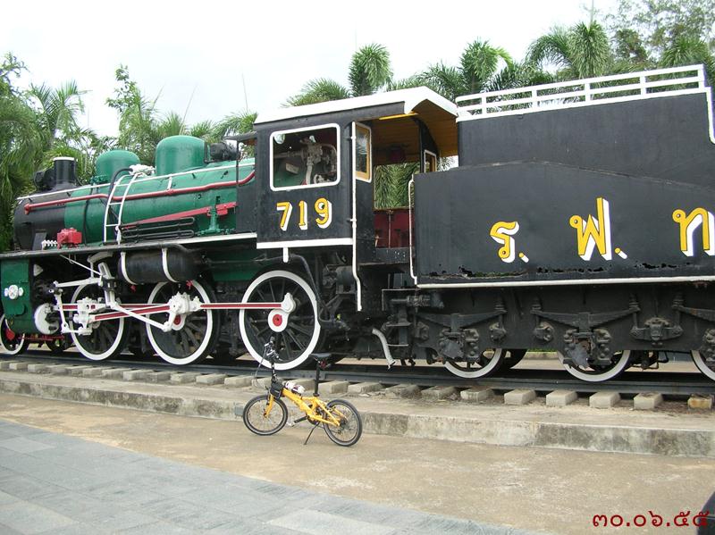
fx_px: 722
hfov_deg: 52.7
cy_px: 268
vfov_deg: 40.7
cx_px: 358
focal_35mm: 35
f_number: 2.8
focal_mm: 5.8
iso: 50
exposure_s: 1/230
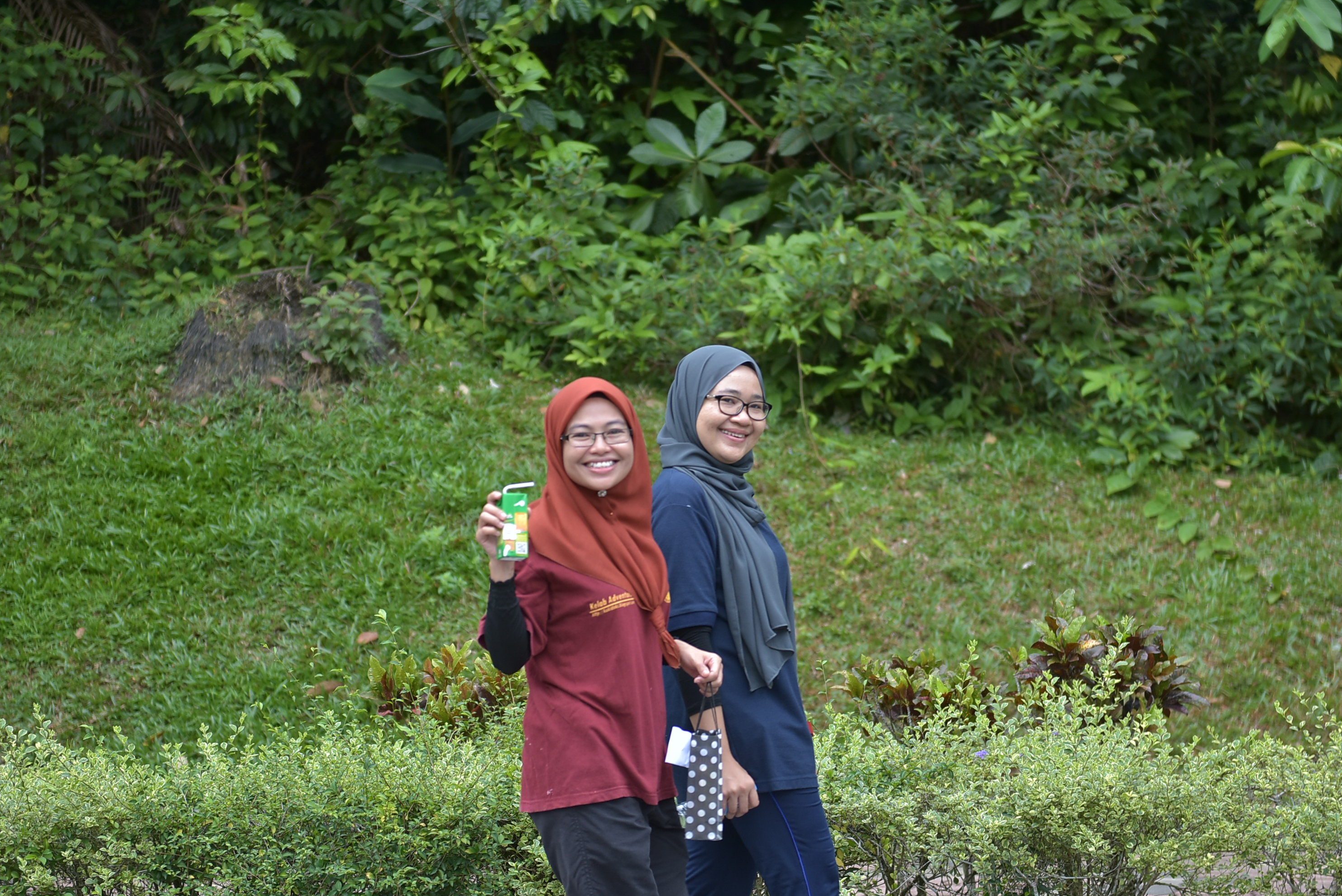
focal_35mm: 106
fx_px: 3954
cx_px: 670
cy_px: 447
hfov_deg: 19.3
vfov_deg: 12.9
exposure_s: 1/320
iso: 160
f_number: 2.8
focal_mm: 70
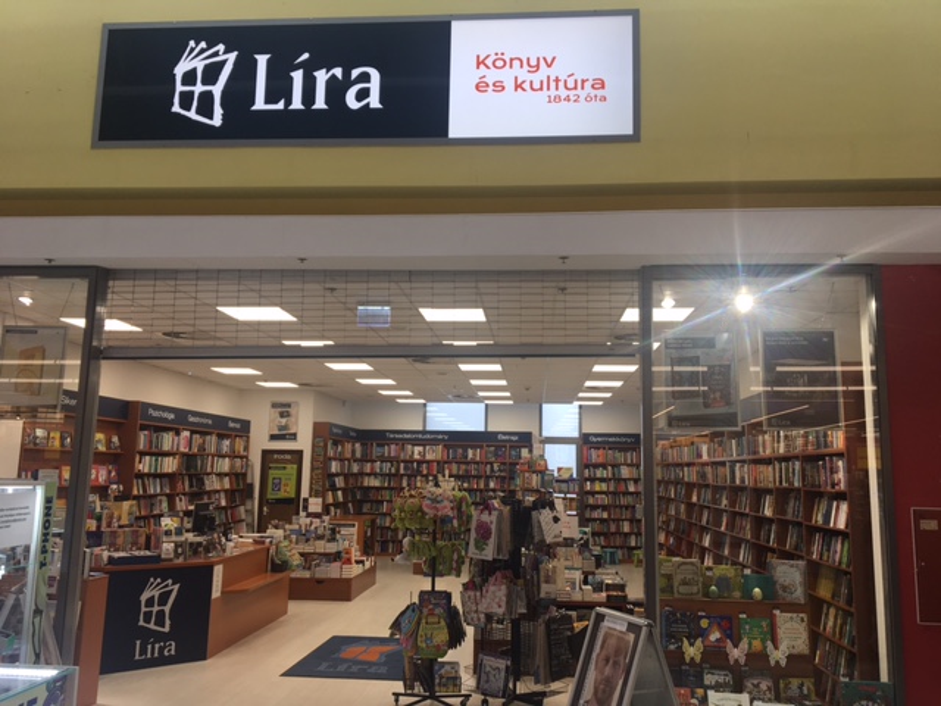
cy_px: 353
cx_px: 470
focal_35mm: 29
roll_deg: -0.5
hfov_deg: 61.7
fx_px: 788
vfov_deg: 48.2
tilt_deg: +10.2
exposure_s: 1/50
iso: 25
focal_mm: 4.15
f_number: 2.2
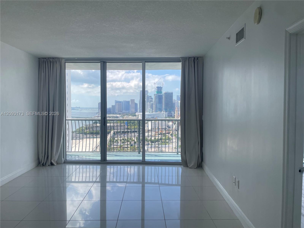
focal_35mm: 26
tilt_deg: -2.3
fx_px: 228
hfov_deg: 67.3
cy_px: 114
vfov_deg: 53.1
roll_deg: +0.3
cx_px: 152
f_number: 1.6
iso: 32
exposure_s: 1/785
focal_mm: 4.2
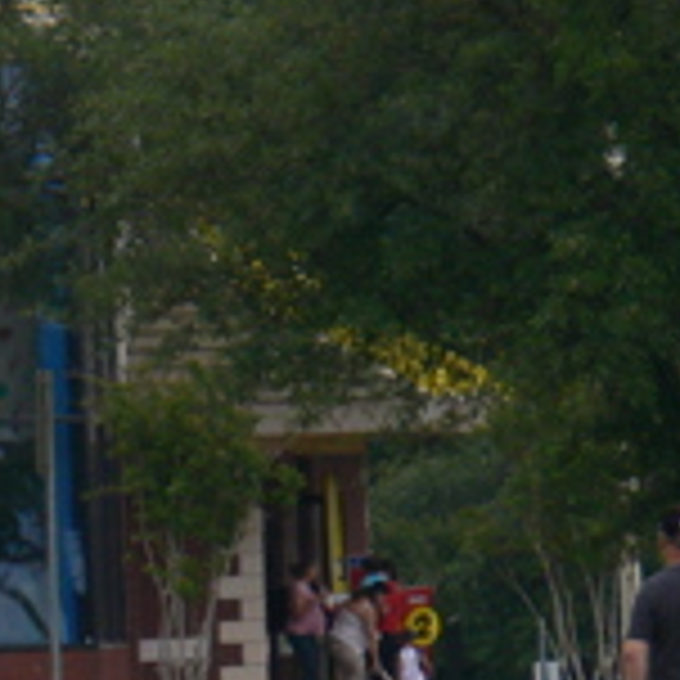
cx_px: -558
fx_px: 34226
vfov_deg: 1.1
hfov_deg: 1.1
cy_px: 504
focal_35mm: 1540
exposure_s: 1/1000
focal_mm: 86.6
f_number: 5
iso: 100
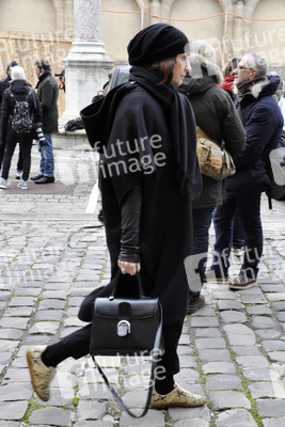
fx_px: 498
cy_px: 214
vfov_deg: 46.4
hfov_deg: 31.9
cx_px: 142
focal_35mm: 42
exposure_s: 1/250
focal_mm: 28
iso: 1600
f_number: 8
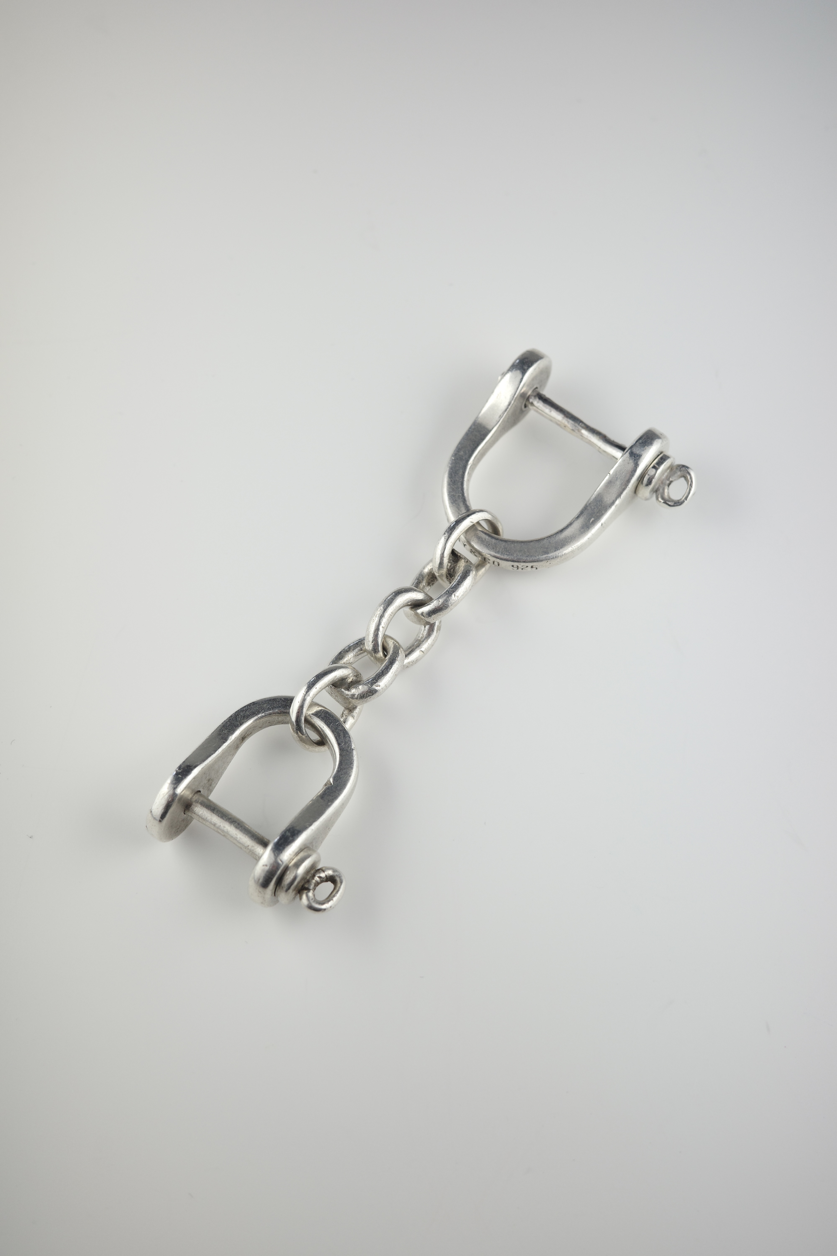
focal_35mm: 40
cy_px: 628
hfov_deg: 33.4
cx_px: 418
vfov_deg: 48.5
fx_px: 1395
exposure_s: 1/80
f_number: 7.1
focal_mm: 26
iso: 200
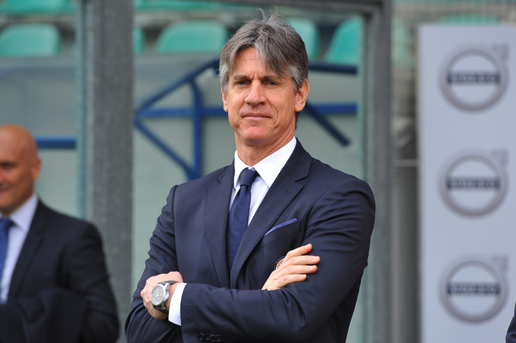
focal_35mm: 200
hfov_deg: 10.3
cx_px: 258
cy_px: 172
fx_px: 2864
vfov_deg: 6.9
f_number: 5
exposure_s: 1/500
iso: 400
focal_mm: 200
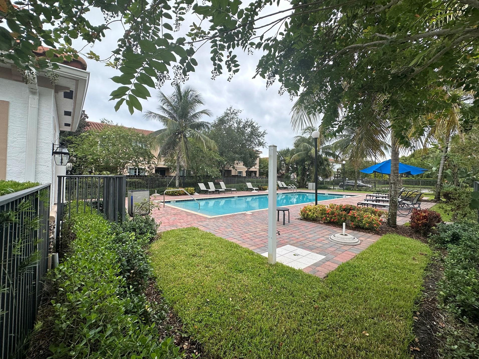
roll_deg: -0.6
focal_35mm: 15
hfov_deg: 98.1
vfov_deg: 81.7
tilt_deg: +1.6
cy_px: 172
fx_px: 208
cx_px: 245
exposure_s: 1/99
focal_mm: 2.22
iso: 50
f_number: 2.2
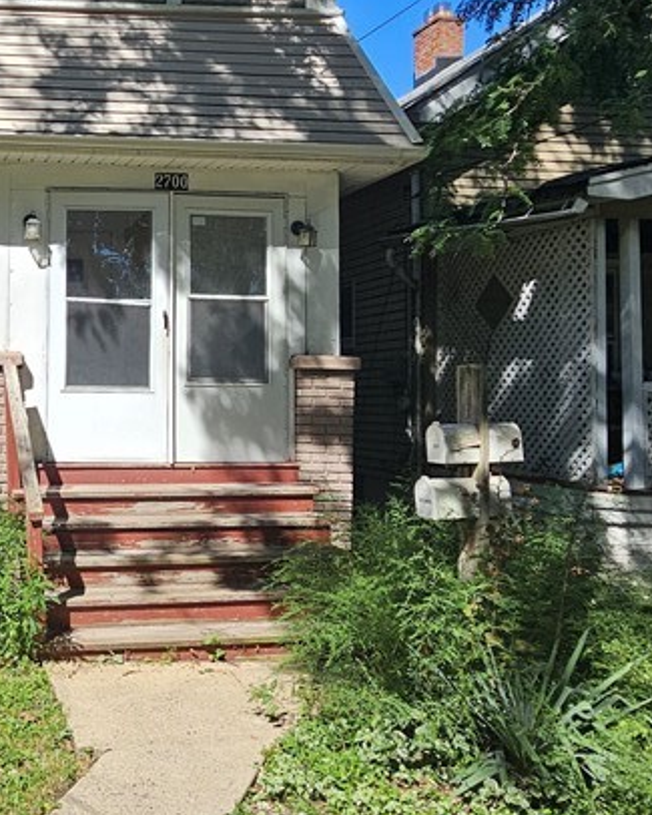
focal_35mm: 32
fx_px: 772
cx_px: -38
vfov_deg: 55.5
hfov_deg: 39.0
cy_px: 351
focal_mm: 2.2
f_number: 2.2
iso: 50
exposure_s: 1/1517
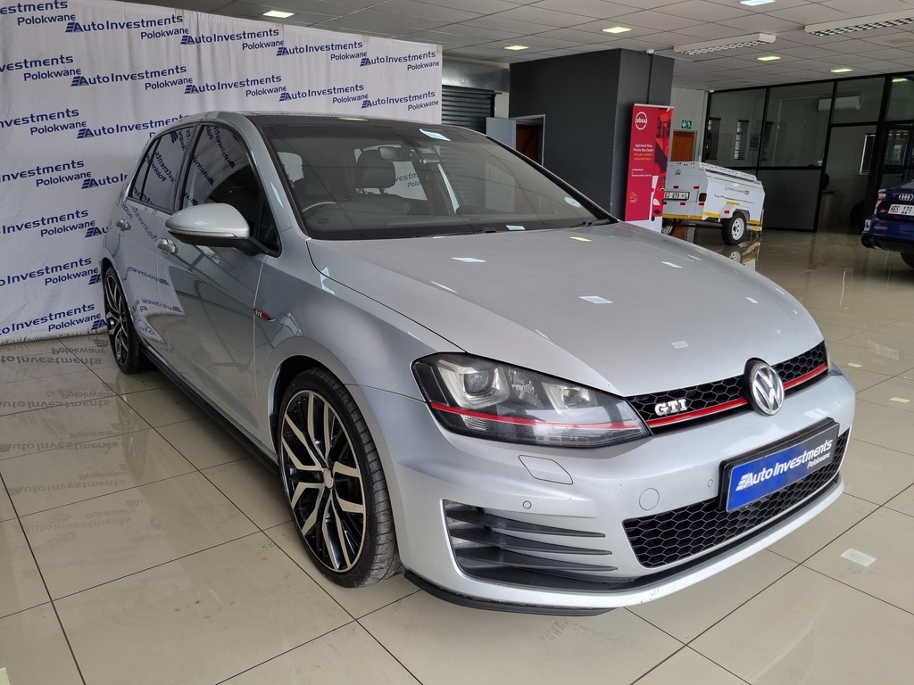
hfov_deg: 67.3
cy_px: 342
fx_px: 687
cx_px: 457
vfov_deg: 53.1
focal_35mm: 26
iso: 50
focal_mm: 5.4
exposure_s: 1/150
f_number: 1.8
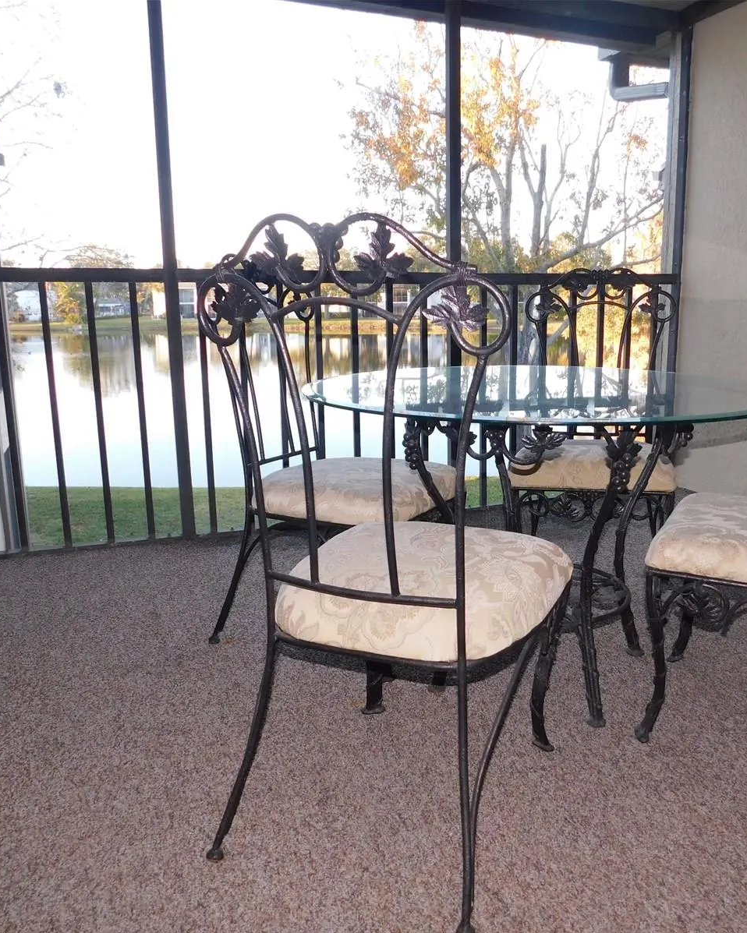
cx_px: 452
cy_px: 467
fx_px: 829
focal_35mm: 30
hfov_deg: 48.2
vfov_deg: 58.8
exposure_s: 1/40
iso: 125
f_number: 3
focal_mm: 4
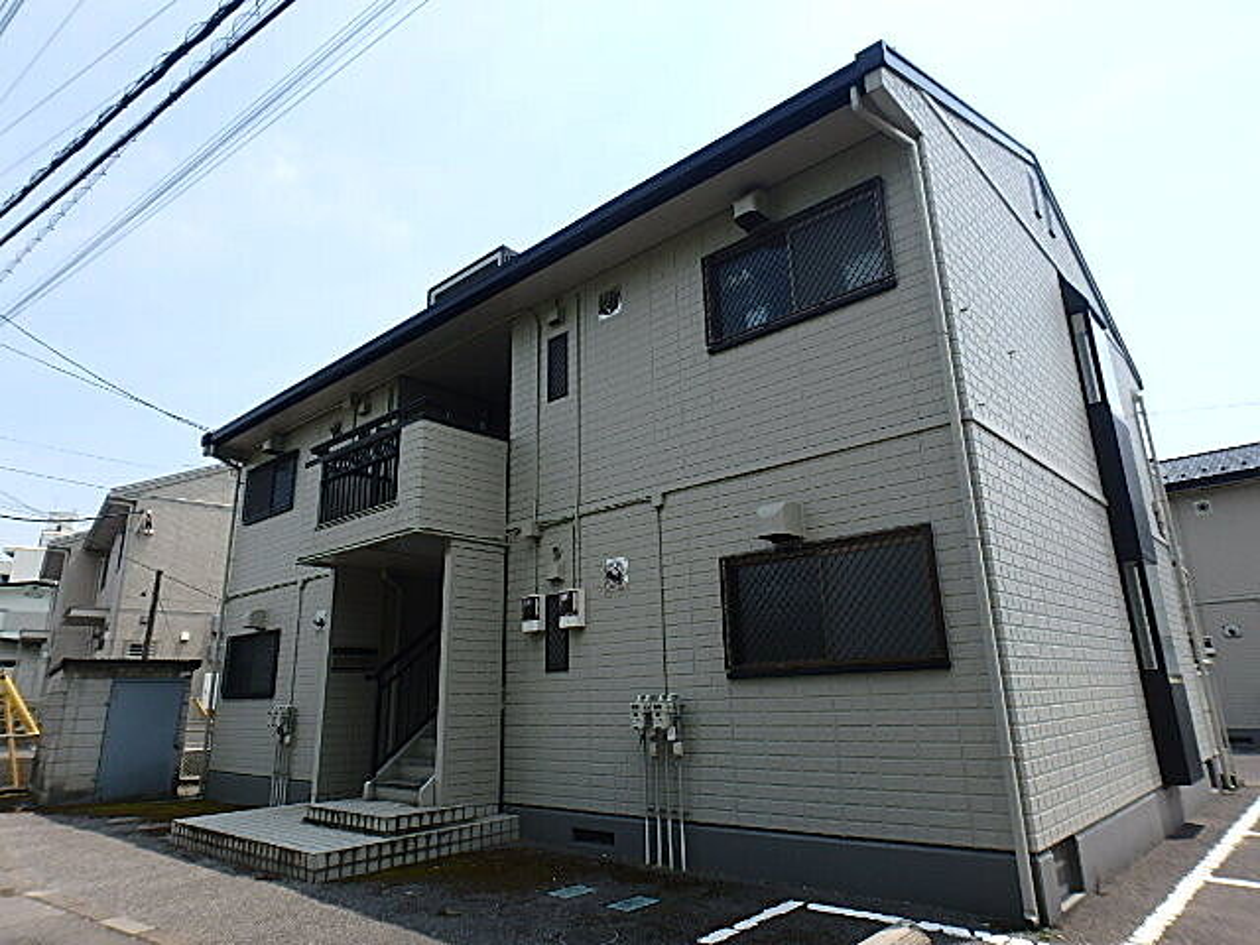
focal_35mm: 21
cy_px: 472
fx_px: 764
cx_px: 630
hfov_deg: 79.0
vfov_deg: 63.4
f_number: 3.5
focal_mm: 3.7
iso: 125
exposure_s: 1/1000
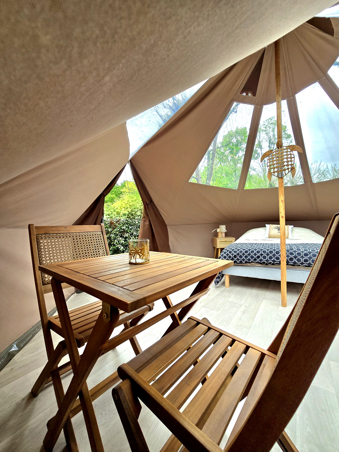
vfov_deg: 106.2
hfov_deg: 89.9
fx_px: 170
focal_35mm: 13
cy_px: 226
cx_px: 170
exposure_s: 1/286
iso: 50
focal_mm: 2.2
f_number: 2.2
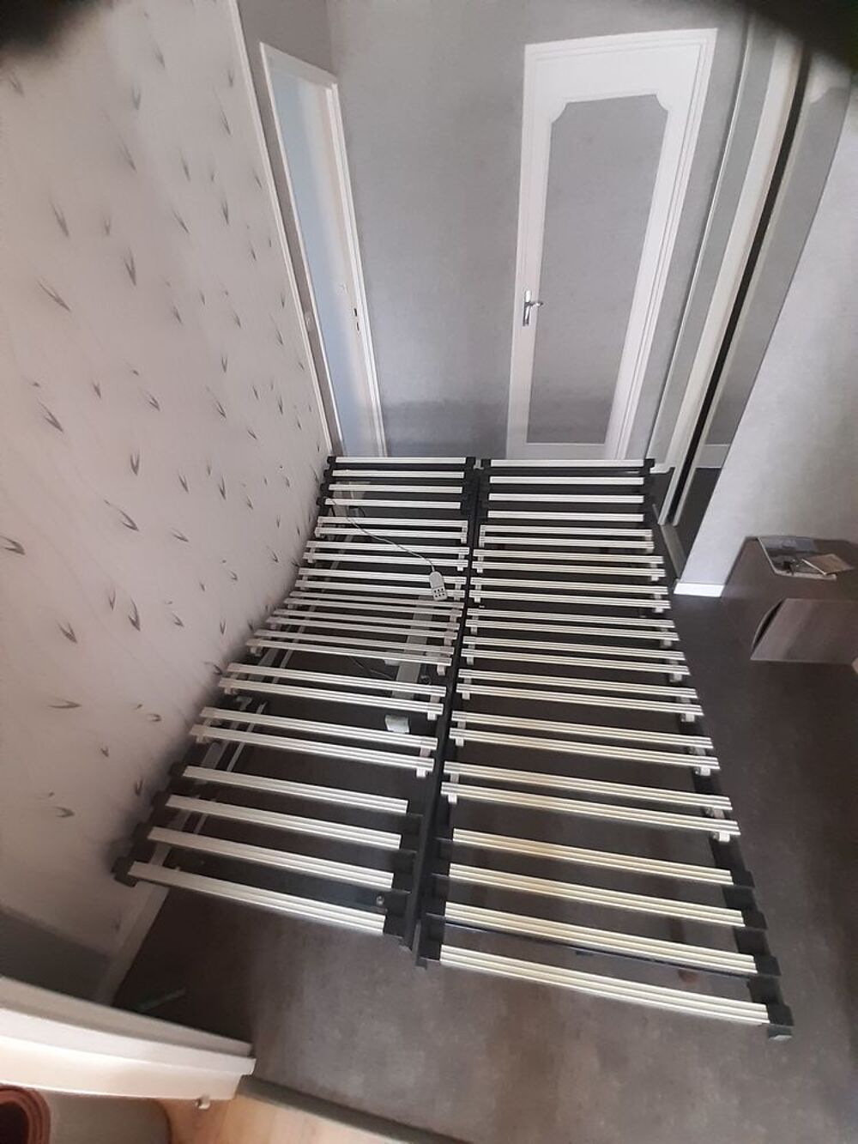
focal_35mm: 13
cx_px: 429
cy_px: 572
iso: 320
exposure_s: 1/25
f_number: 2.2
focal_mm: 1.13
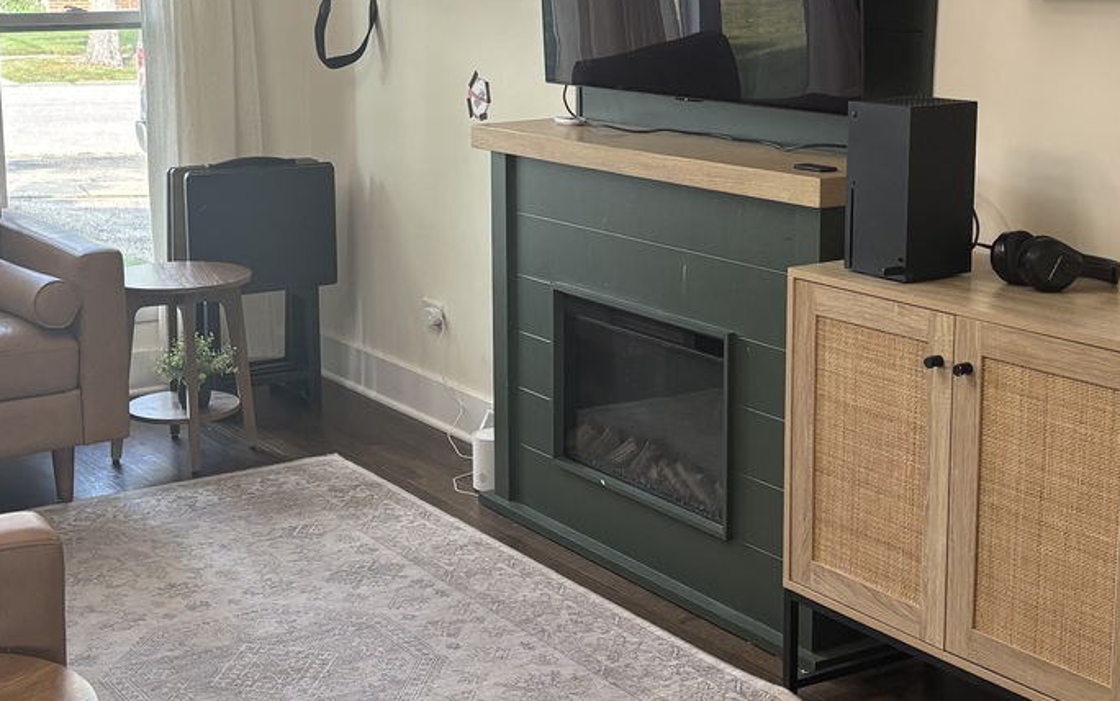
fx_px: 1771
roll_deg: +0.5
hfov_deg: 34.9
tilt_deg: -10.5
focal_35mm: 58
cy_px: 262
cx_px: 429
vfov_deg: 22.3
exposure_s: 1/120
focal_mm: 5.96
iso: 125
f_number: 1.6
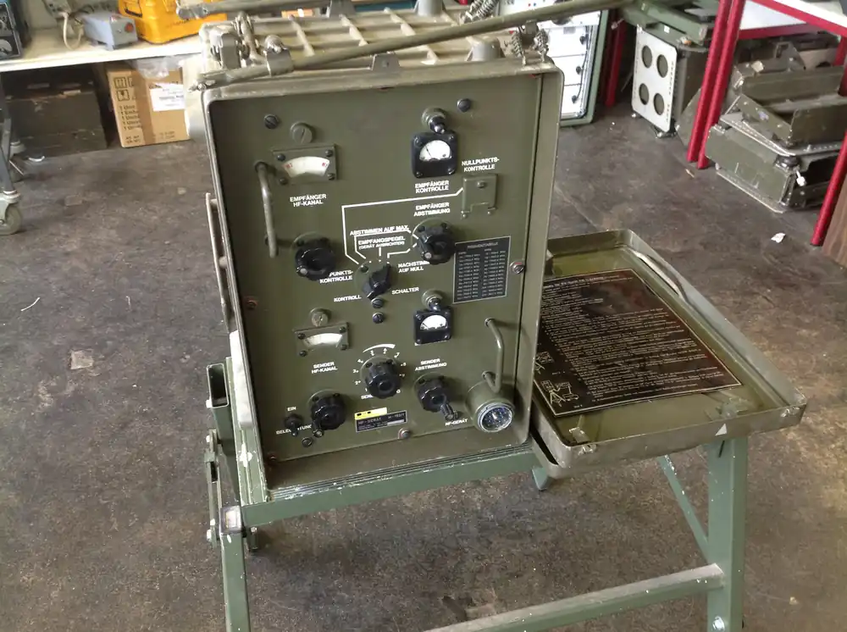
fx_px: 855
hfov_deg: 52.7
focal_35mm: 35
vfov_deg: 40.6
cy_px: 316
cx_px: 424
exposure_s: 1/15
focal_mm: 4.28
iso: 100
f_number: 2.4
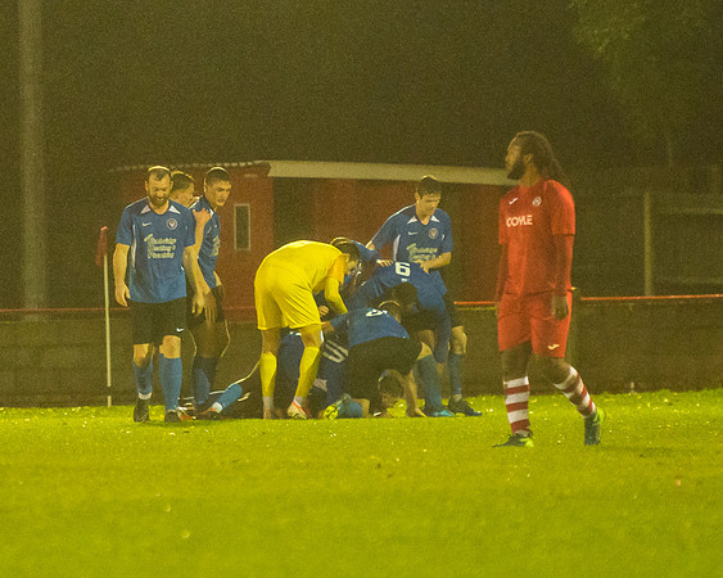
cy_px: 154
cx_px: 217
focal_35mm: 584
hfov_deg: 3.3
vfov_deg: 2.7
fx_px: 12489
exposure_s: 1/800
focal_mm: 200
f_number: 2.8
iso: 5000
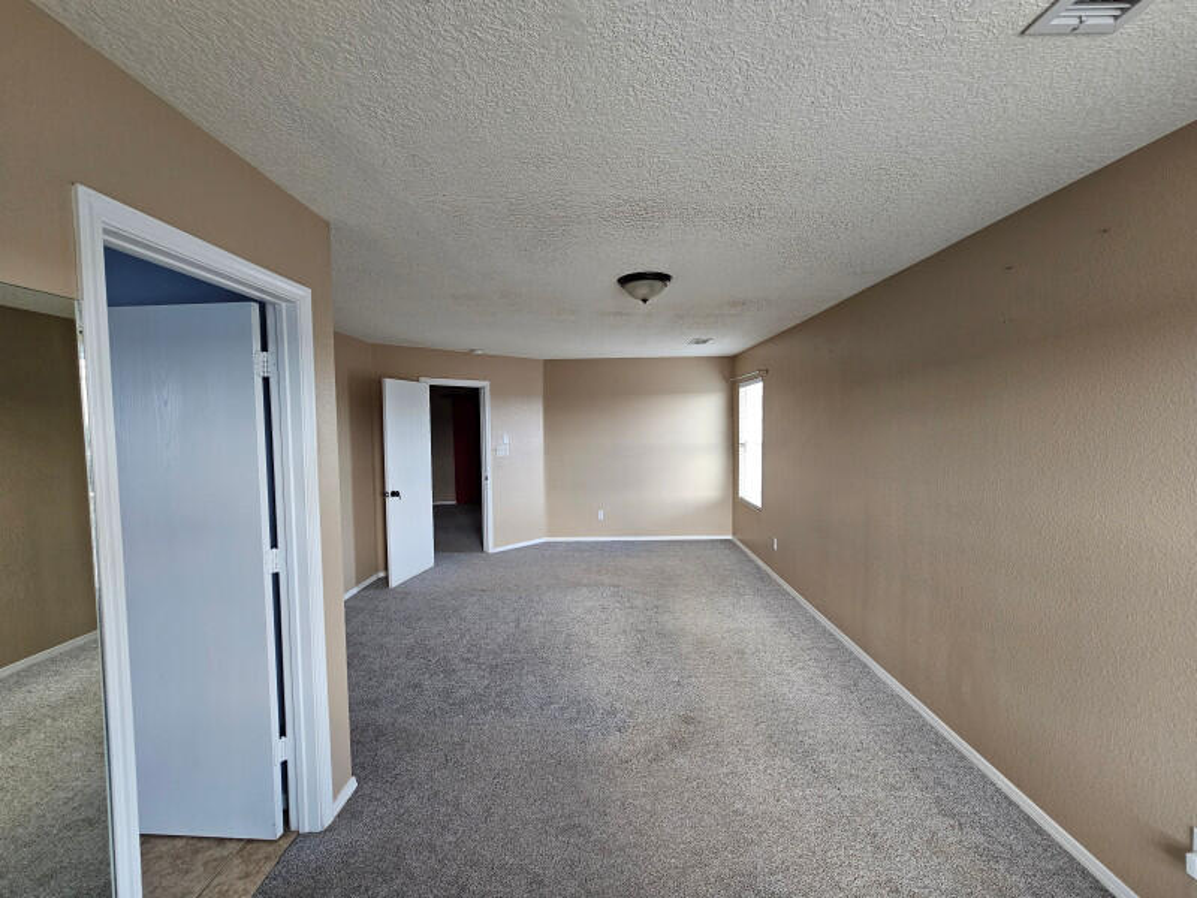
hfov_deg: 106.2
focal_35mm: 13
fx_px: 450
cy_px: 449
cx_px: 598
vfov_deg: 89.9
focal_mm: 2.2
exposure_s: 1/60
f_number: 2.2
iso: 125
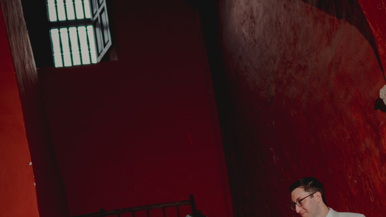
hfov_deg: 30.5
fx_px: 706
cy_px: 256
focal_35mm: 69
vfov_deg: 16.8
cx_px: 239
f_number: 1.8
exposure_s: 1/160
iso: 200
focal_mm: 35
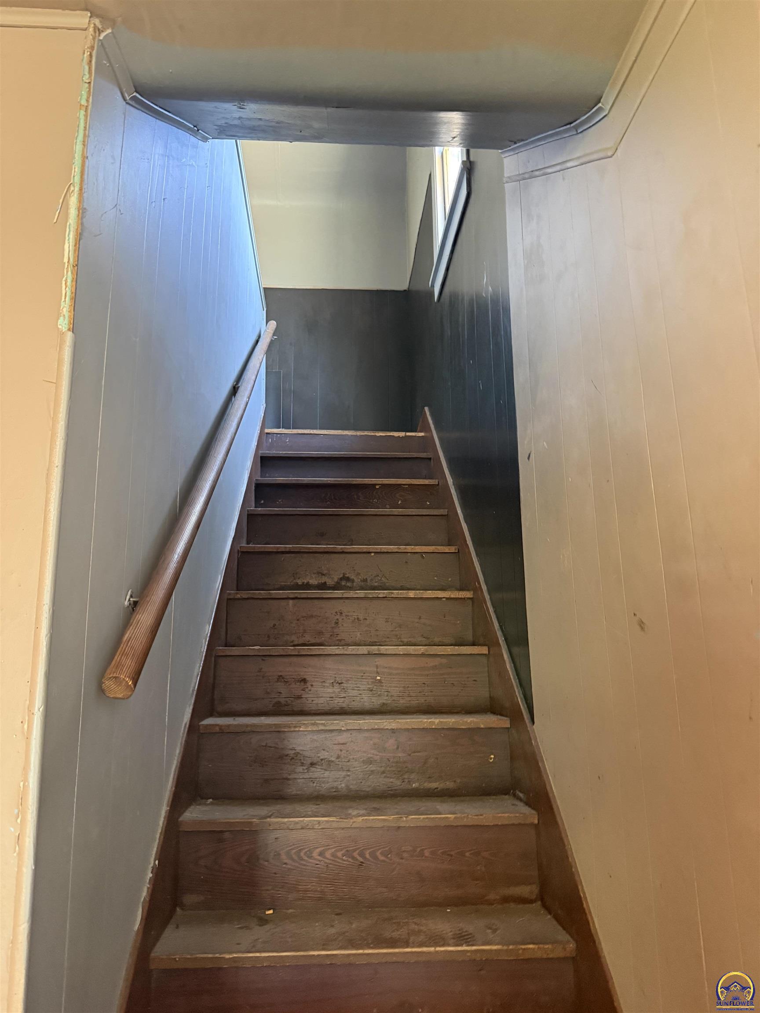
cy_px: 506
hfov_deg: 56.8
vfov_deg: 71.6
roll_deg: +0.0
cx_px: 380
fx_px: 703
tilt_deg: +17.0
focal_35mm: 24
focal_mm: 6.76
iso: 800
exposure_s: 1/42
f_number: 1.78
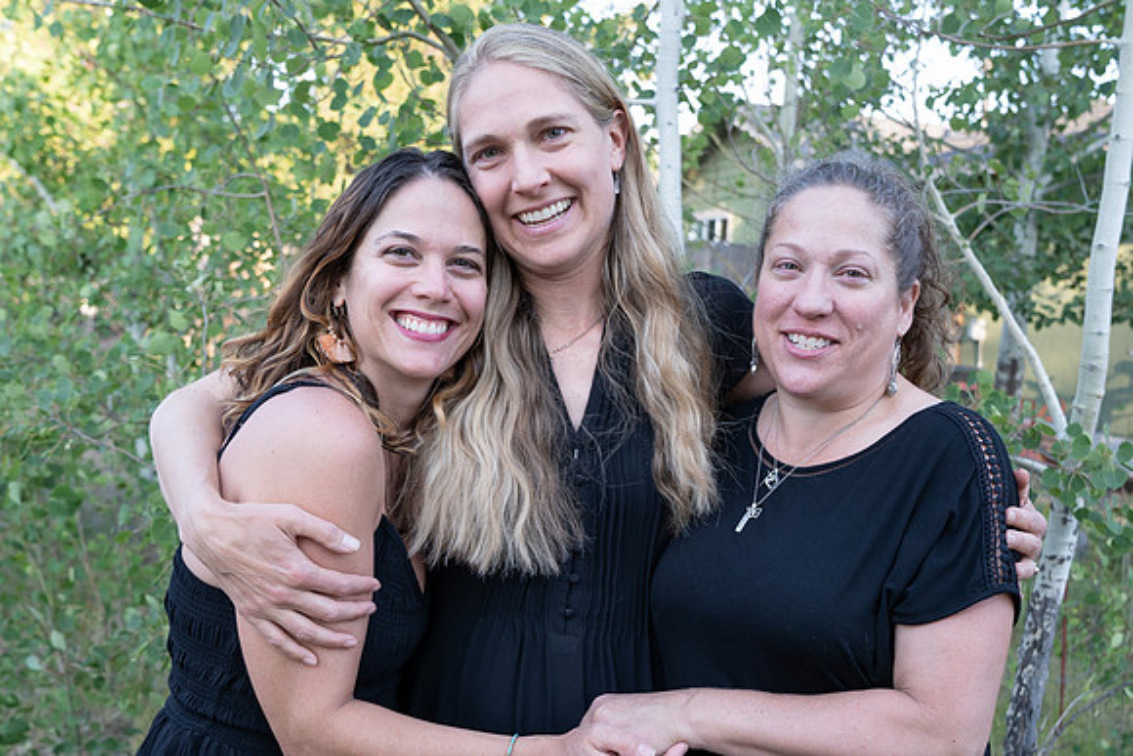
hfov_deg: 50.3
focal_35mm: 38
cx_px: 610
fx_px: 1205
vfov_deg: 34.5
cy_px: 508
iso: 320
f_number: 4
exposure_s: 1/160
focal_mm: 25
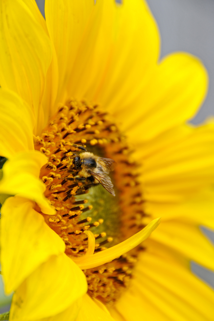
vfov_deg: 6.9
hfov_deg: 4.6
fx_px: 2682
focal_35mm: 300
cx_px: 107
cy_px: 160
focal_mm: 200
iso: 200
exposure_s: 1/160
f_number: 6.3
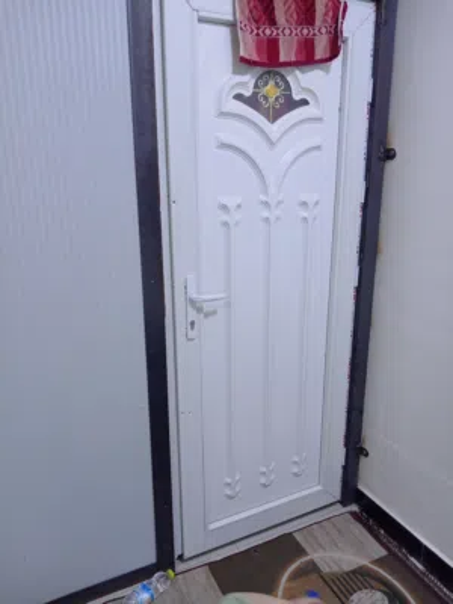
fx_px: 454
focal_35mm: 26
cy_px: 302
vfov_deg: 67.3
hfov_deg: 53.1
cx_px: 226
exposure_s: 1/25
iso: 299
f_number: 1.8
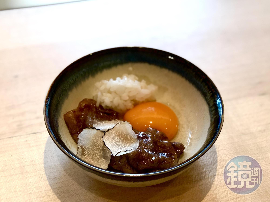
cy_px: 101
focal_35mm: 57
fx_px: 444
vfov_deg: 25.6
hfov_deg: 33.8
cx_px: 135
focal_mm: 6.6
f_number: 2.8
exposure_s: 1/30
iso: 50
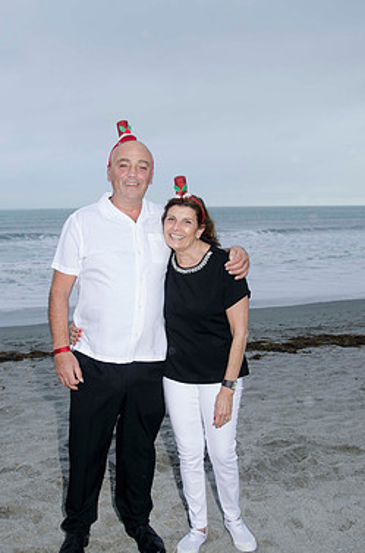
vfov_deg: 45.4
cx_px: 148
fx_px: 658
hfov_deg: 30.9
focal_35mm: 43
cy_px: 312
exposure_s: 1/60
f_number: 5.6
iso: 100
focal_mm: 24
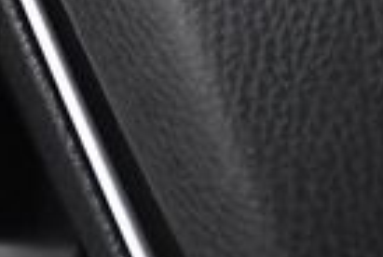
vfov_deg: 3.5
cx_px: -182
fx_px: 4180
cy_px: -264
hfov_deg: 5.2
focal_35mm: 392
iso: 2500
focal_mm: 56
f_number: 4.8
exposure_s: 1/250
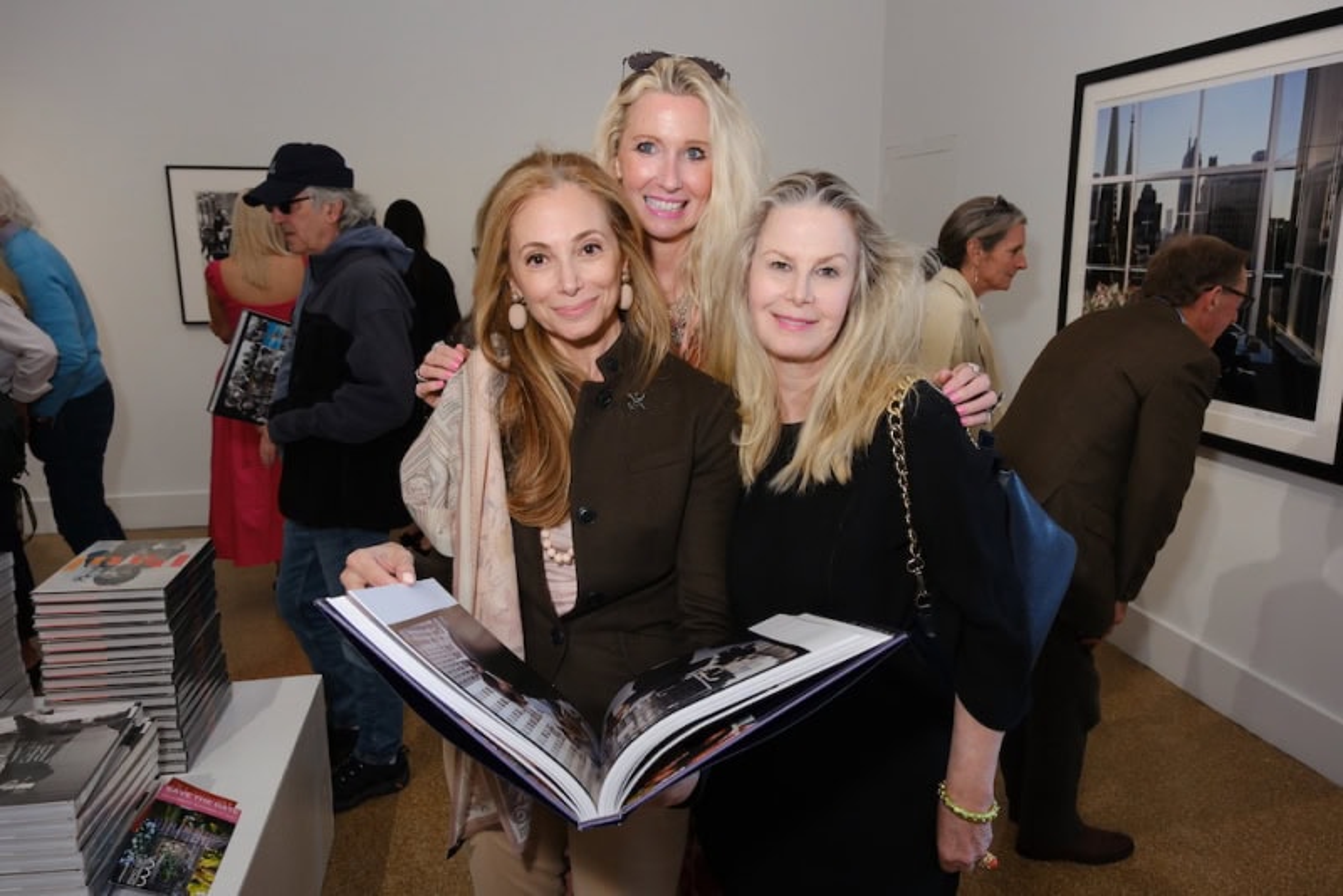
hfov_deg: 69.4
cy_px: 448
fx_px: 970
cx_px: 672
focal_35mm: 26
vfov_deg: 49.6
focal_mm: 17.1
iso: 800
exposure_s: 1/125
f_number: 5
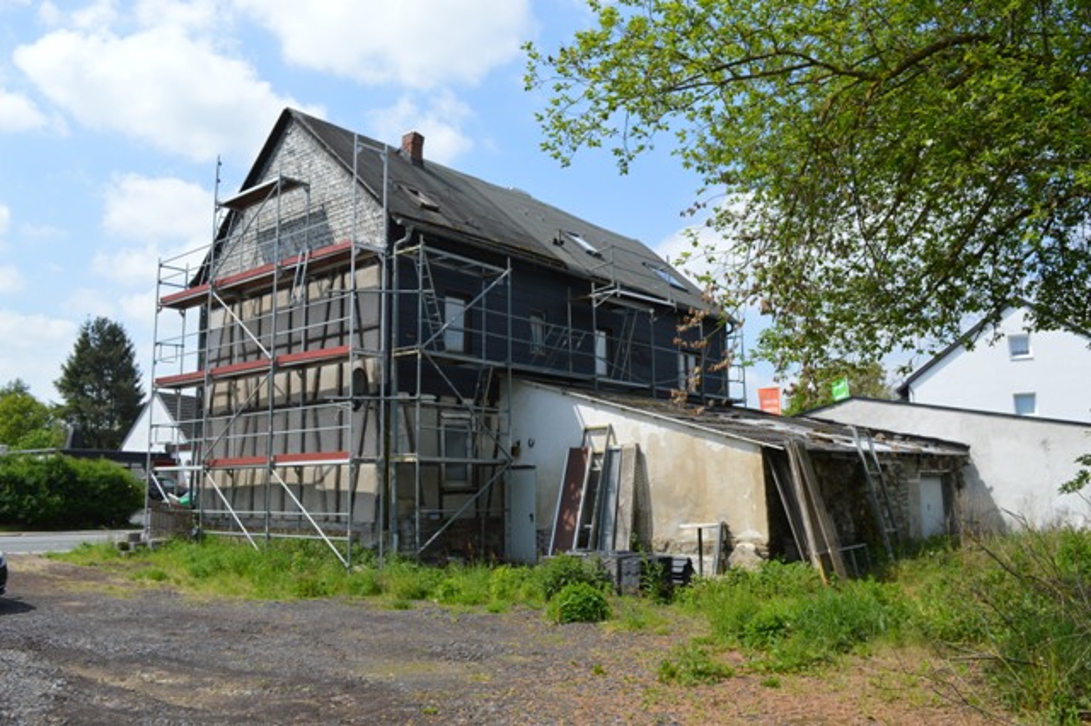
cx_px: 546
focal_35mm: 27
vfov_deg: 47.9
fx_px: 818
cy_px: 363
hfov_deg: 67.4
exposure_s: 1/250
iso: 100
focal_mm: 18
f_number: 8
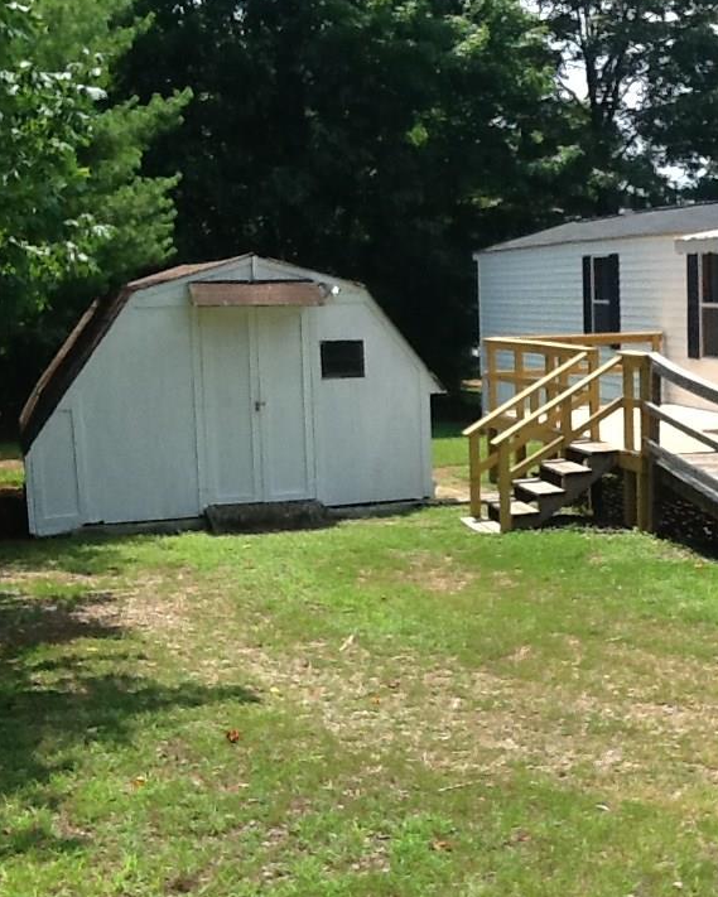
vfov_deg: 32.5
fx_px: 1540
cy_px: 448
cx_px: 582
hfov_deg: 25.7
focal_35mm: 58
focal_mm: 2.03
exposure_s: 1/1029
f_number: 2.4
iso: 40
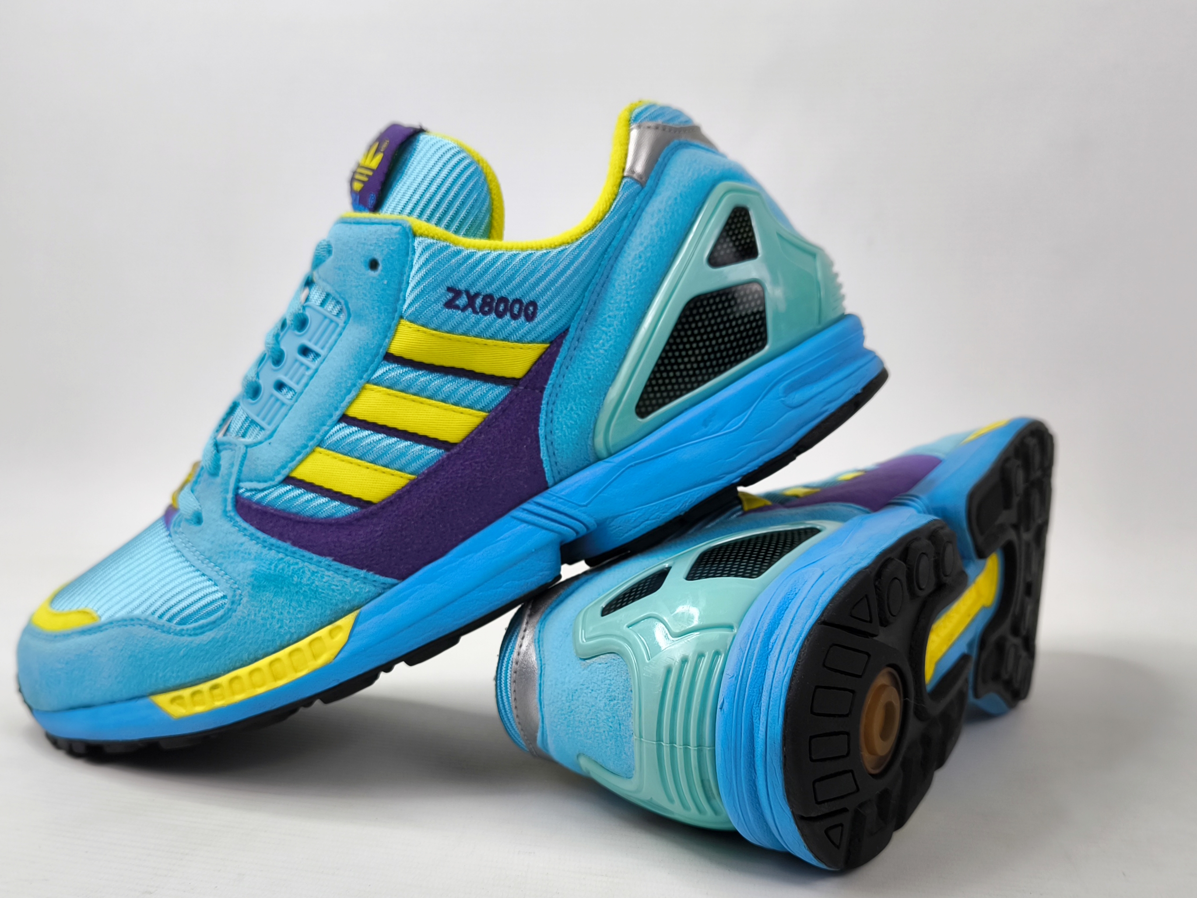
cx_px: 557
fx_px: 934
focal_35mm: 27
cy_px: 465
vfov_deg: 51.4
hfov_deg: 65.2
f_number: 1.9
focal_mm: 6.92
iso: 50
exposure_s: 1/100
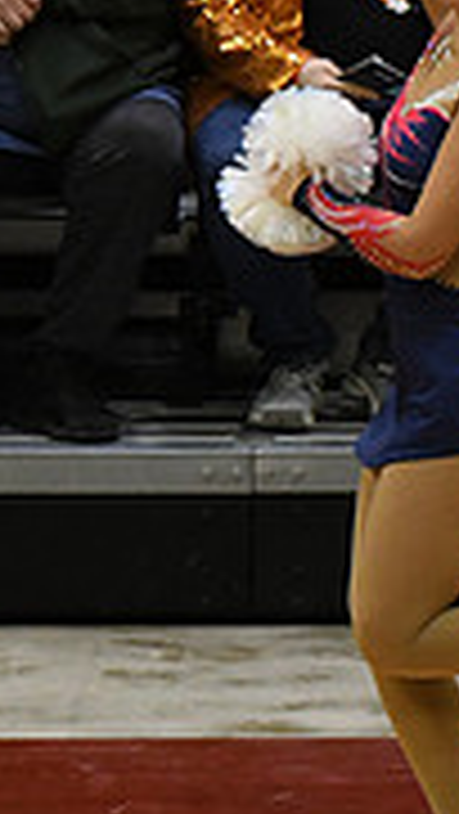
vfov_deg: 2.8
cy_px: 142
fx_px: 16853
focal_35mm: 780
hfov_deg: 1.6
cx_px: 1184
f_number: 4
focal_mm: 155
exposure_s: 1/500
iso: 4000
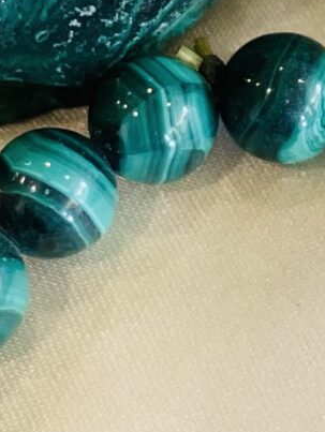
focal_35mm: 165
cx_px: 274
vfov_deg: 11.8
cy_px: -15
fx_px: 2062
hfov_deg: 9.0
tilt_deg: -58.5
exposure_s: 1/100
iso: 64
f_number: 1.6
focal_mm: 4.2
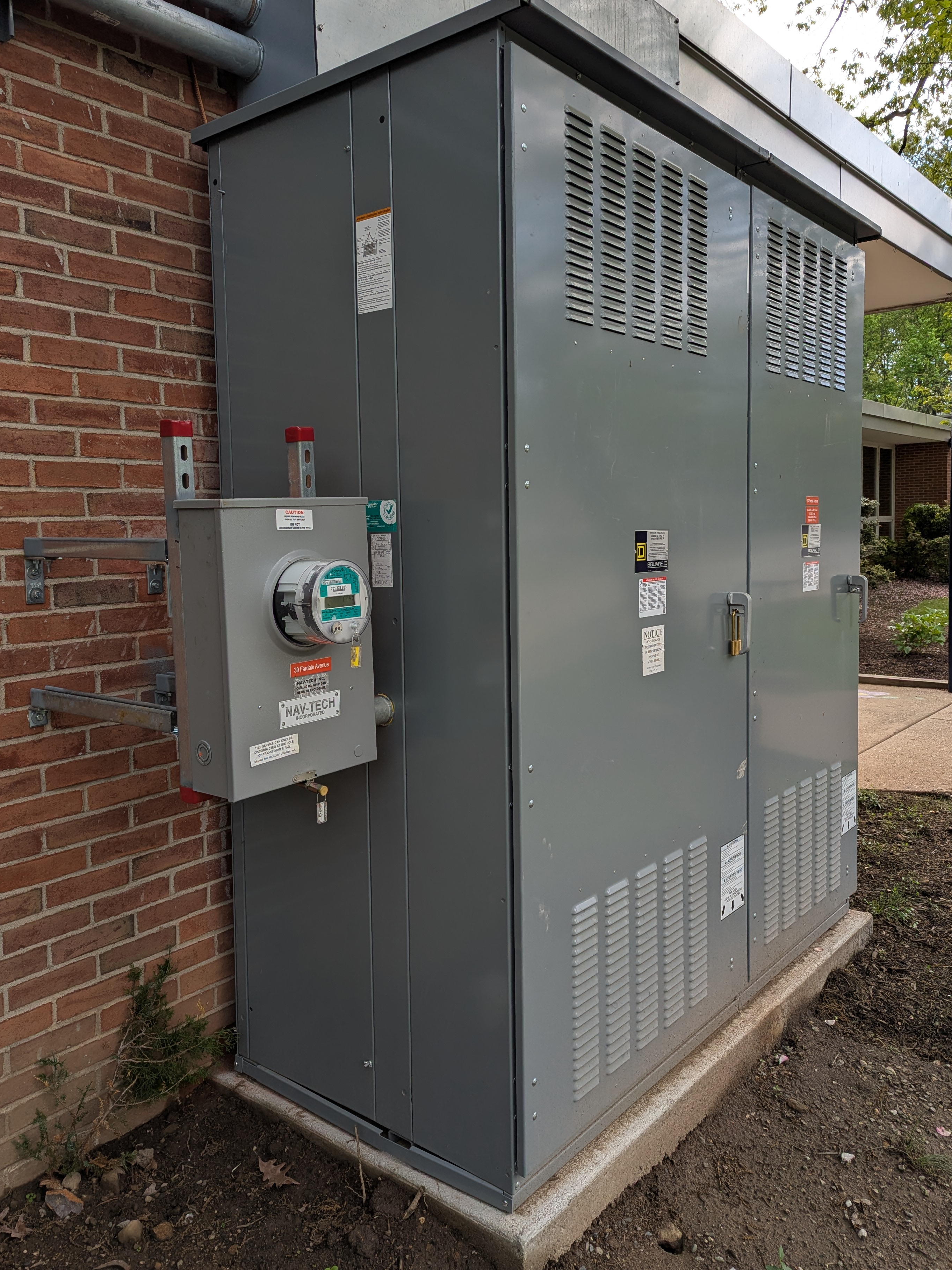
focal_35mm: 27
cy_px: 576
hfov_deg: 51.4
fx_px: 990
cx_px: 467
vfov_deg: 65.2
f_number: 1.85
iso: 56
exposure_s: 1/898
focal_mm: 6.81
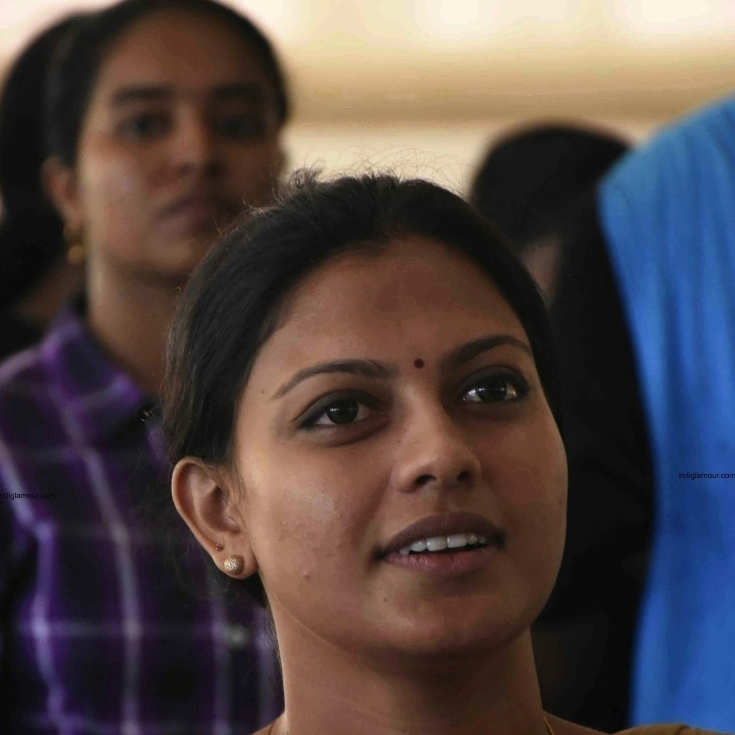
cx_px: 367
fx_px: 6462
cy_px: 457
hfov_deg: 6.5
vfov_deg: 6.5
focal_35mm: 269
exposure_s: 1/100
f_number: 5.6
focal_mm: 140
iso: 2500
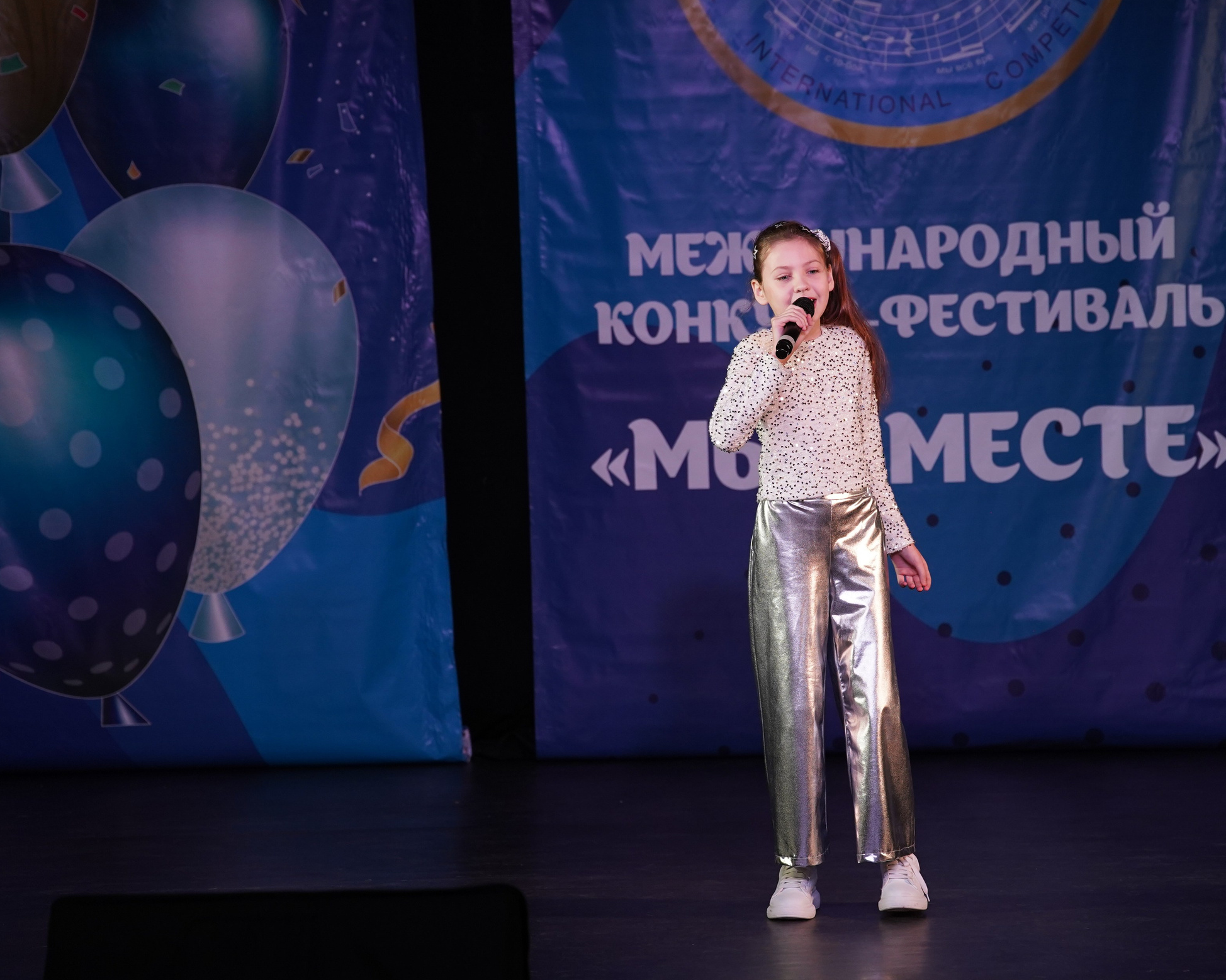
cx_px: 798
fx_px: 6712
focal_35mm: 185
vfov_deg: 8.4
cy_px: 528
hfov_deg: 10.4
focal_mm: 150
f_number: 4
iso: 1600
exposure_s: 1/400
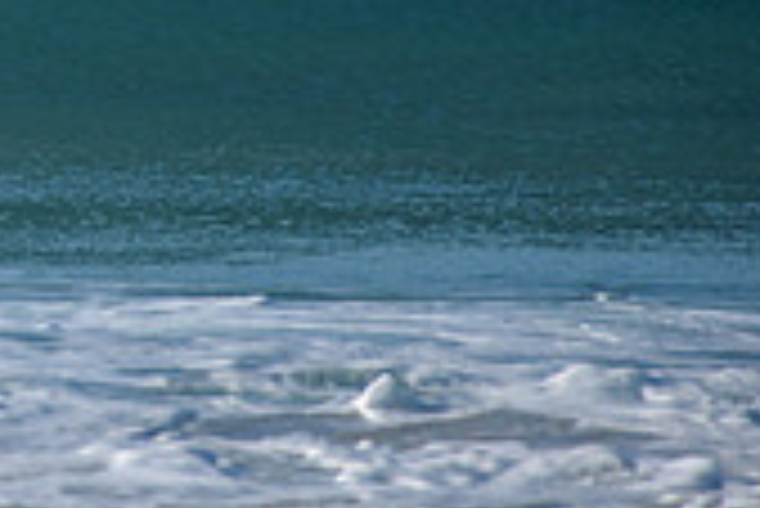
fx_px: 36193
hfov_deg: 1.2
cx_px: -531
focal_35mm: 1713
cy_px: -223
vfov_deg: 0.8
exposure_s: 1/2000
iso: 220
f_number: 5.6
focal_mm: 500
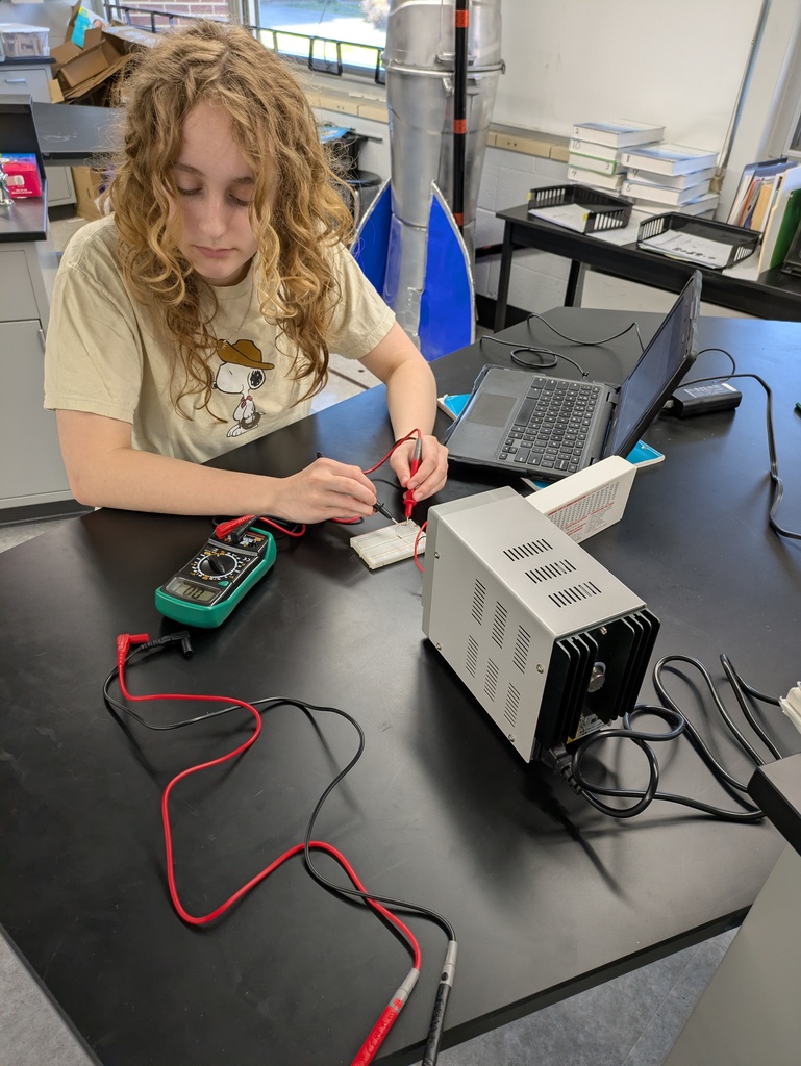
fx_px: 771
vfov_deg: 69.4
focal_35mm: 25
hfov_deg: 54.9
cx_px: 400
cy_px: 533
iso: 141
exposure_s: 1/60
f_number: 1.89
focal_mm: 5.43
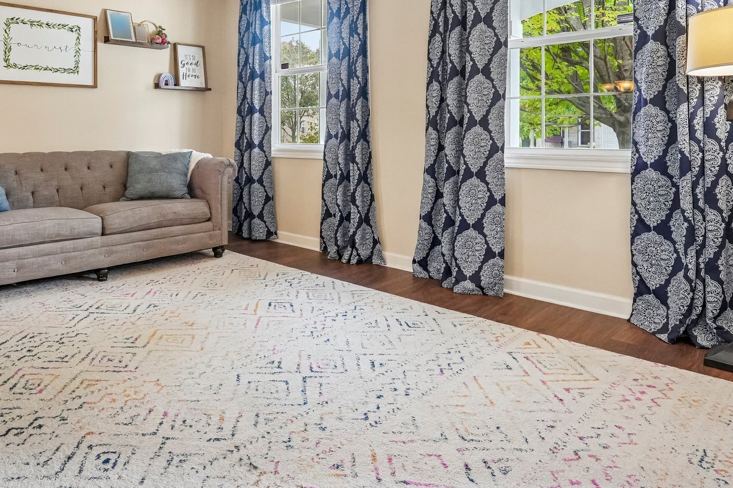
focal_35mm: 26
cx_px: 232
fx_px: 529
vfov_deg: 48.0
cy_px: 132
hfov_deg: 67.1
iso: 3200
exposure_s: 1/30
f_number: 8
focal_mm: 16
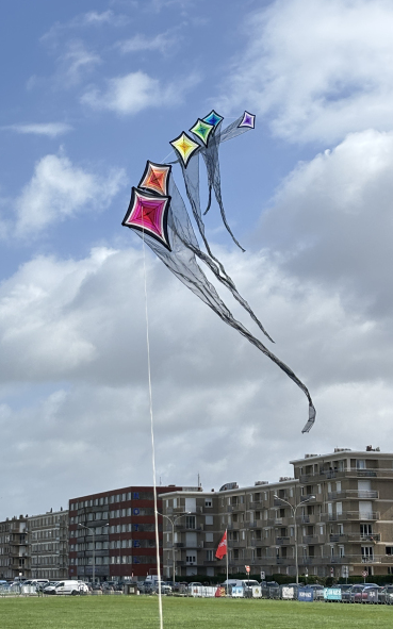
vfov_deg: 36.3
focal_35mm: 56
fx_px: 960
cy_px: 312
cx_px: 200
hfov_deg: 23.1
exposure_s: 1/2513
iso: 32
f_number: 1.6
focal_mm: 5.96
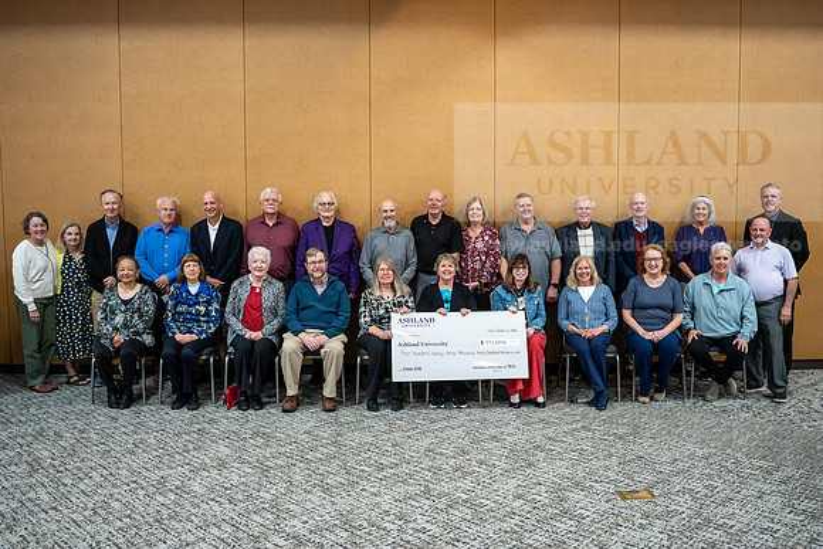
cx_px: 417
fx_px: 704
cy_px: 274
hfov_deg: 60.6
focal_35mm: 31
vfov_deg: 42.6
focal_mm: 28
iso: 5000
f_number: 2.8
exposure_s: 1/320
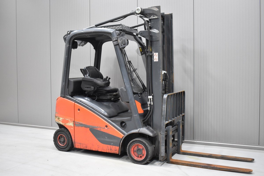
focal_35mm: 36
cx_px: 132
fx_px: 264
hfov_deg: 53.1
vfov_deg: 36.9
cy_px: 88
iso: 1600
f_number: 4
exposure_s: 1/40
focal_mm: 24
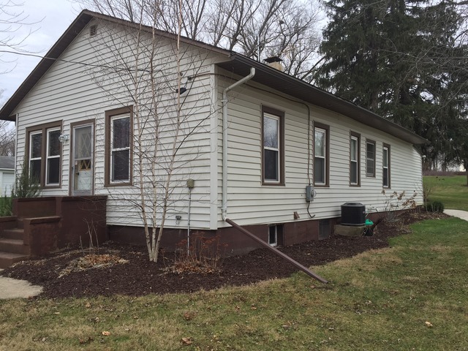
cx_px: 234
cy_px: 176
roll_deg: +0.2
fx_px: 392
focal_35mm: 29
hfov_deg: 61.7
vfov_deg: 48.2
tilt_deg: +4.7
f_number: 2.2
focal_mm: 4.15
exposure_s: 1/120
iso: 32
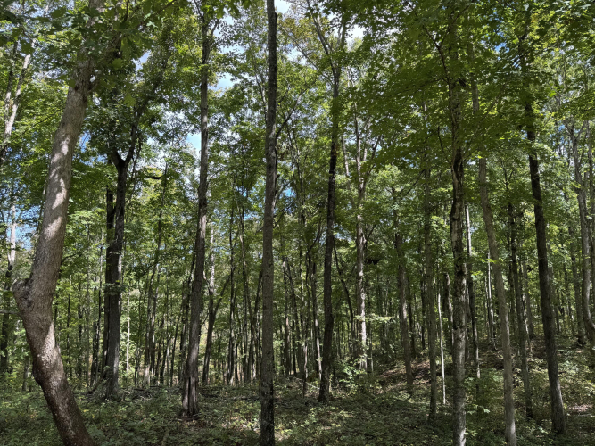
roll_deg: +2.1
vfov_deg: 56.8
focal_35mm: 24
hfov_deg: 71.6
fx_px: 412
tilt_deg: +6.6
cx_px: 298
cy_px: 223
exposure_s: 1/349
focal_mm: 6.76
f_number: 1.78
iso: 80
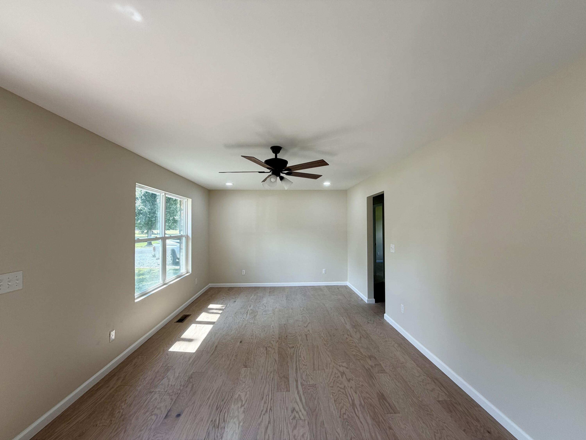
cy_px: 220
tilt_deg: +1.7
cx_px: 293
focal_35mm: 14
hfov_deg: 102.1
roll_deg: +0.8
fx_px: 237
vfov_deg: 85.7
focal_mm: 2.22
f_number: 2.2
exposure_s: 1/121
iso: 64
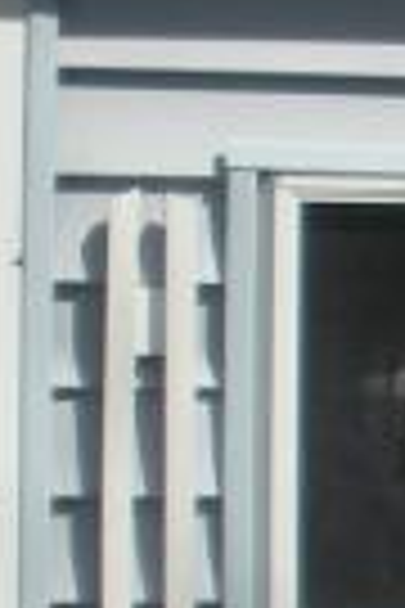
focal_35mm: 276
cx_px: 1282
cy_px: 703
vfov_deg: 7.4
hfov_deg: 4.7
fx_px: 4657
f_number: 3.5
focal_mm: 6.3
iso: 64
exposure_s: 1/850
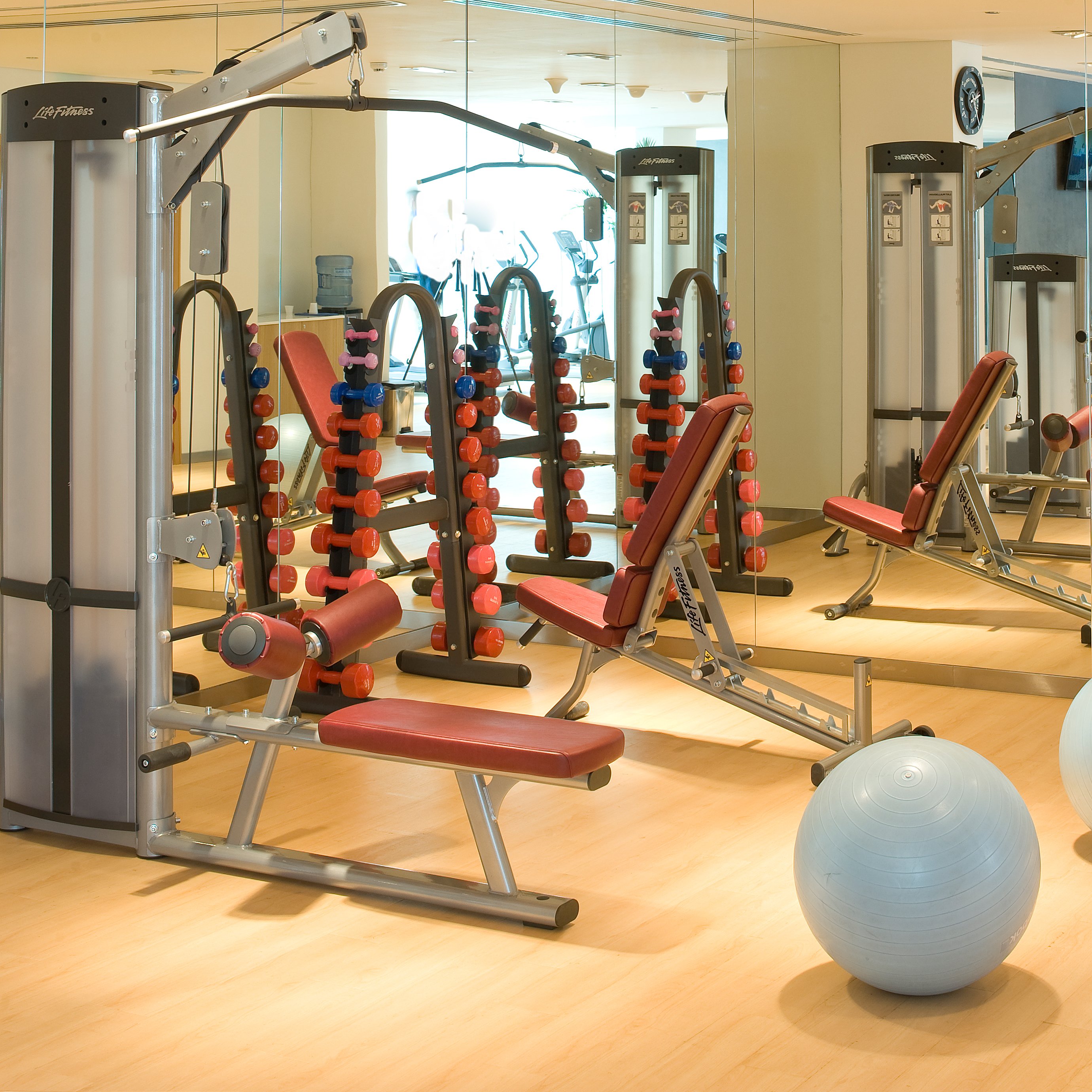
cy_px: 545
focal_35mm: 58
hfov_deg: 29.3
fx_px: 2070
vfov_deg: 29.6
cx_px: 753
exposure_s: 1/2.5
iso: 200
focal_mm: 45
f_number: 11
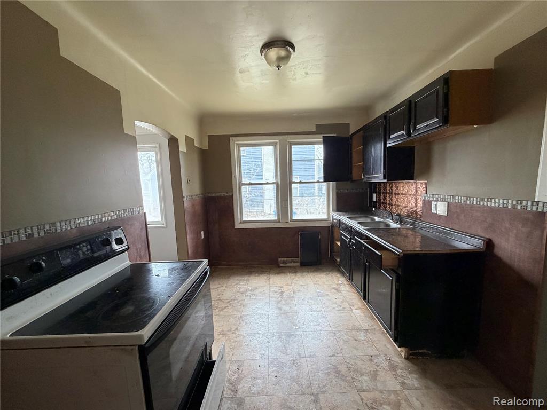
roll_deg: +1.3
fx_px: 221
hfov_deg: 102.1
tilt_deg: -6.0
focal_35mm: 14
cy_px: 205
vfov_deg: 85.7
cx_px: 274
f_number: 2.2
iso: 320
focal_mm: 2.22
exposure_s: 1/68
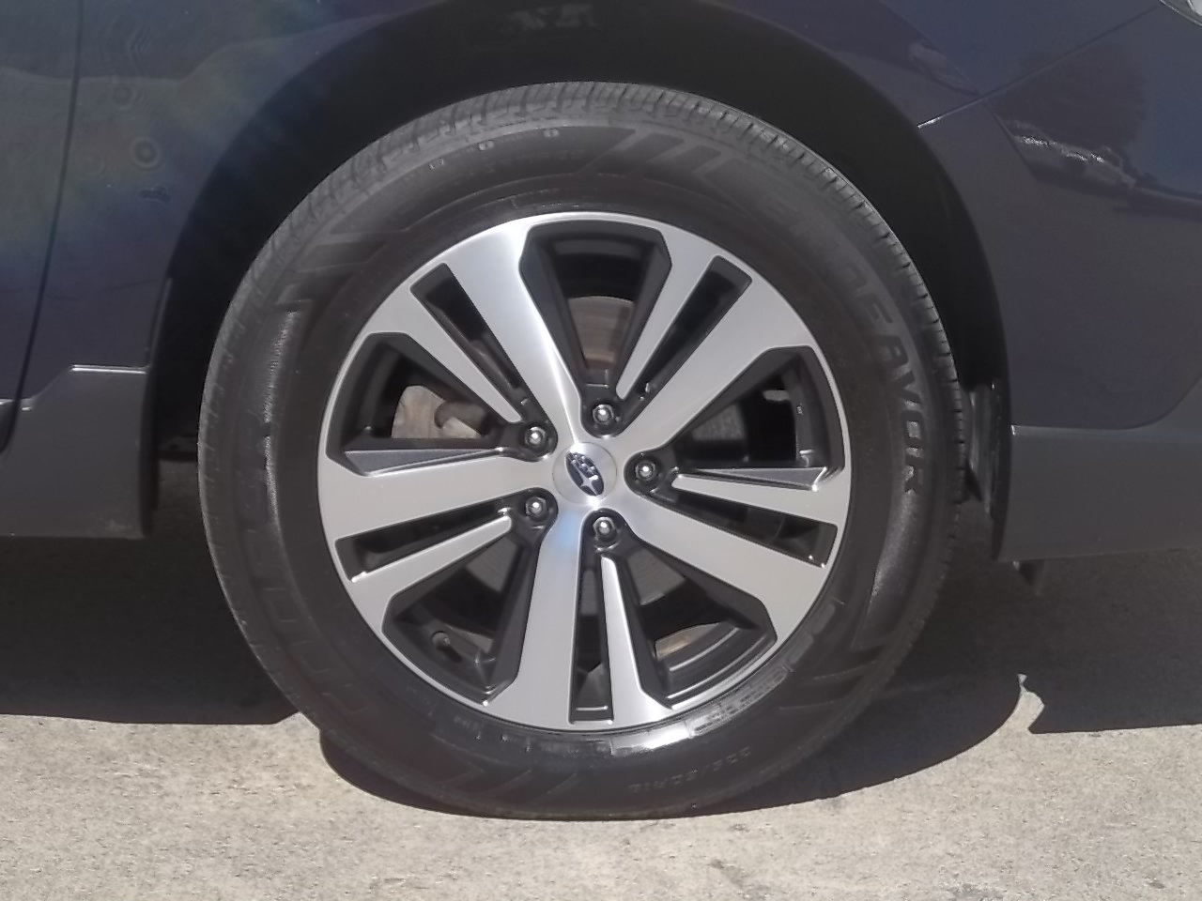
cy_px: 450
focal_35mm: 89
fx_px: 3090
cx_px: 601
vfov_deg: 16.6
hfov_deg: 22.0
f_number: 4.18
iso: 64
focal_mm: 15.99
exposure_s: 1/500
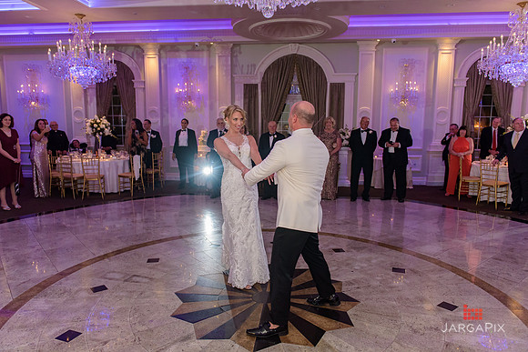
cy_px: 176
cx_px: 264
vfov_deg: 49.6
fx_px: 381
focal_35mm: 26
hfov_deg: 69.4
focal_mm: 26
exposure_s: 1/125
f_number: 3.2
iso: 1600
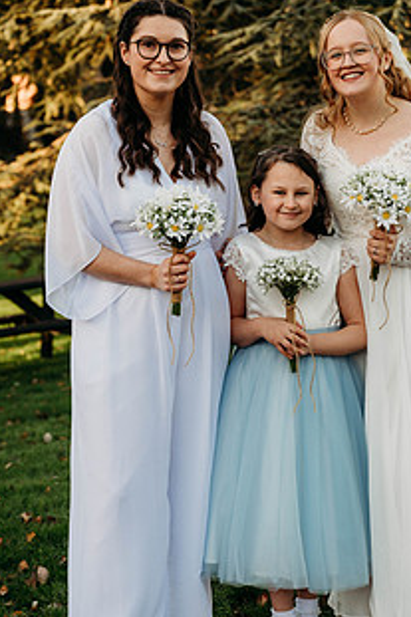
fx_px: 1663
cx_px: 289
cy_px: 319
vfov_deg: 21.0
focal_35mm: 97
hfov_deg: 14.1
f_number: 4
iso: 100
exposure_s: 1/320
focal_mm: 67
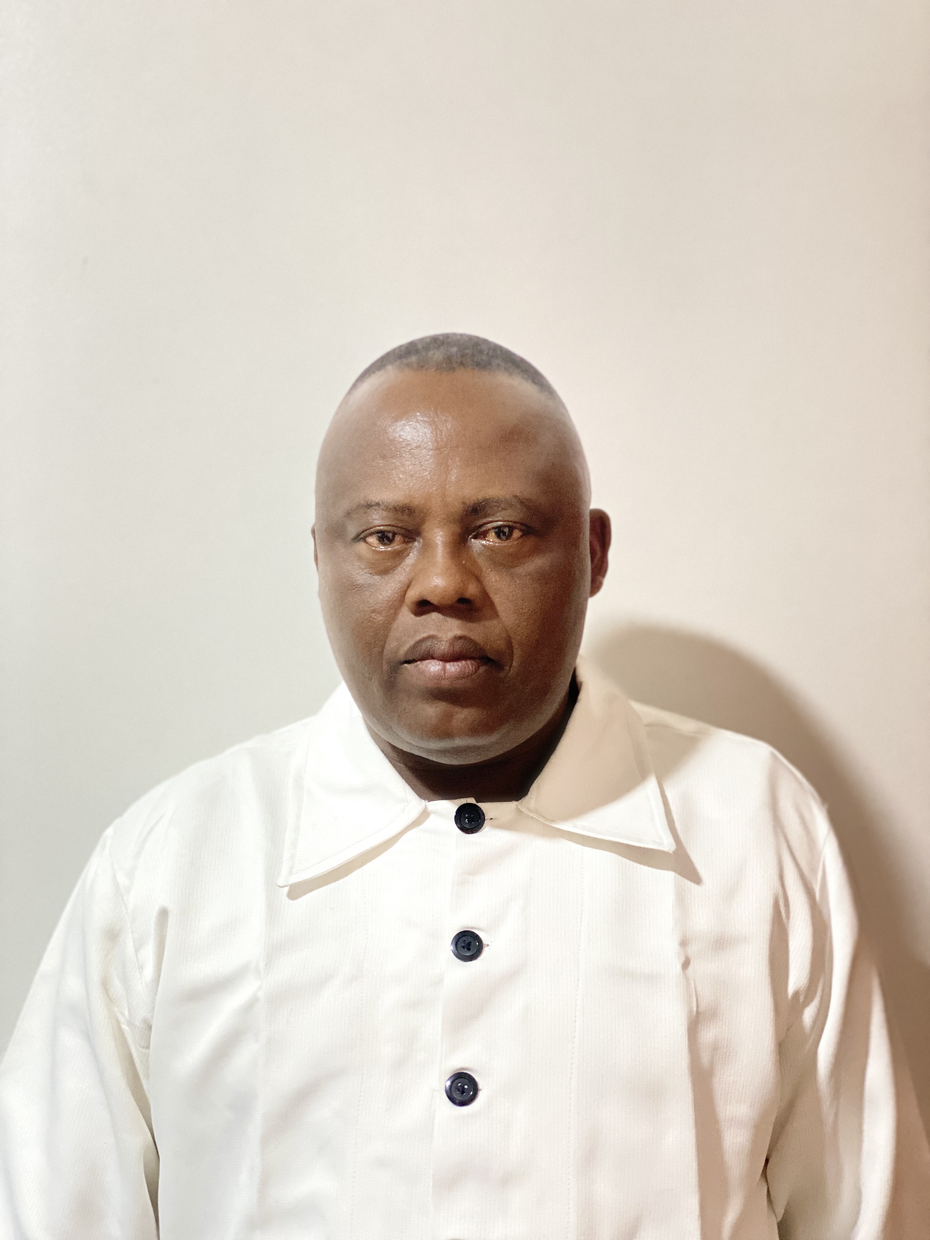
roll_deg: +0.7
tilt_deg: -0.8
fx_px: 1863
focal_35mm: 52
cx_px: 465
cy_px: 620
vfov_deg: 36.8
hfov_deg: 28.0
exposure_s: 1/33
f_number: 2
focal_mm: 6
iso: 250
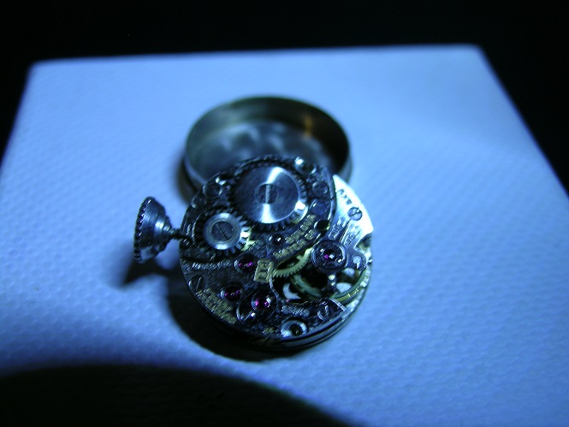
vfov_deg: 36.8
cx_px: 284
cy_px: 214
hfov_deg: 47.9
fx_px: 641
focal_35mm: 39
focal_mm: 8
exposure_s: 1/18.2
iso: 50
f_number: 3.5
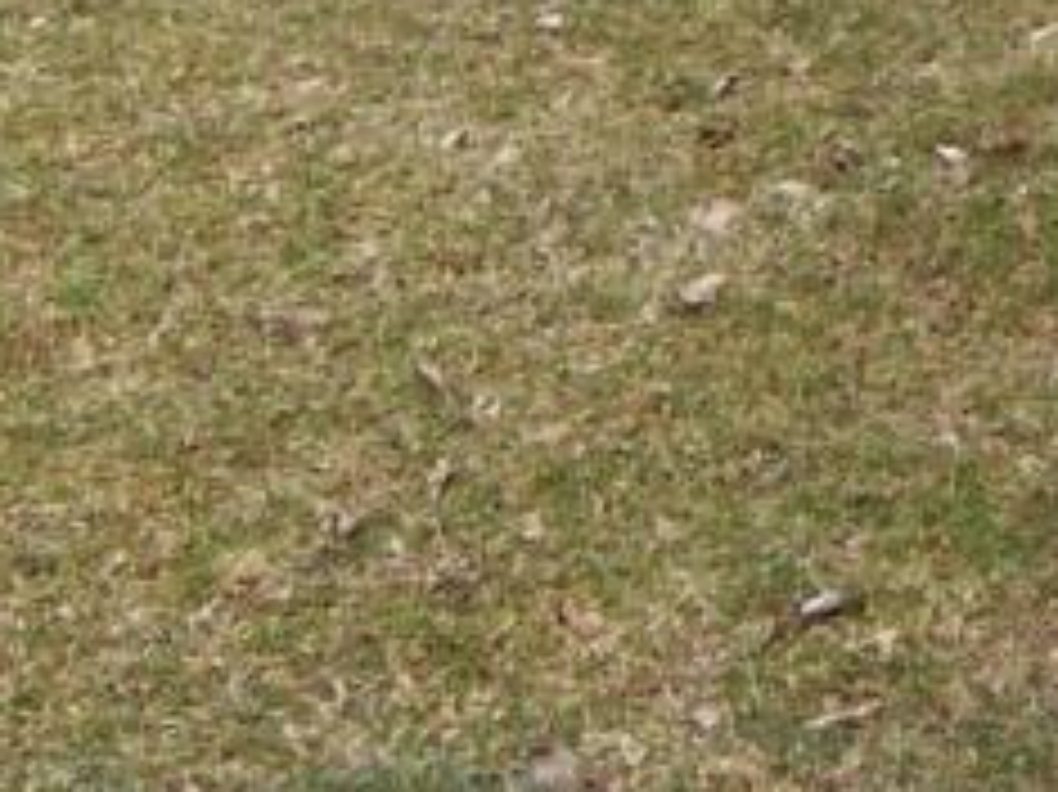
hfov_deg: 18.1
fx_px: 3055
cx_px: 1434
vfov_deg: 13.0
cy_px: -745
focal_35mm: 100
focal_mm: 3.8
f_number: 5.6
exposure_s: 1/100
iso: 64
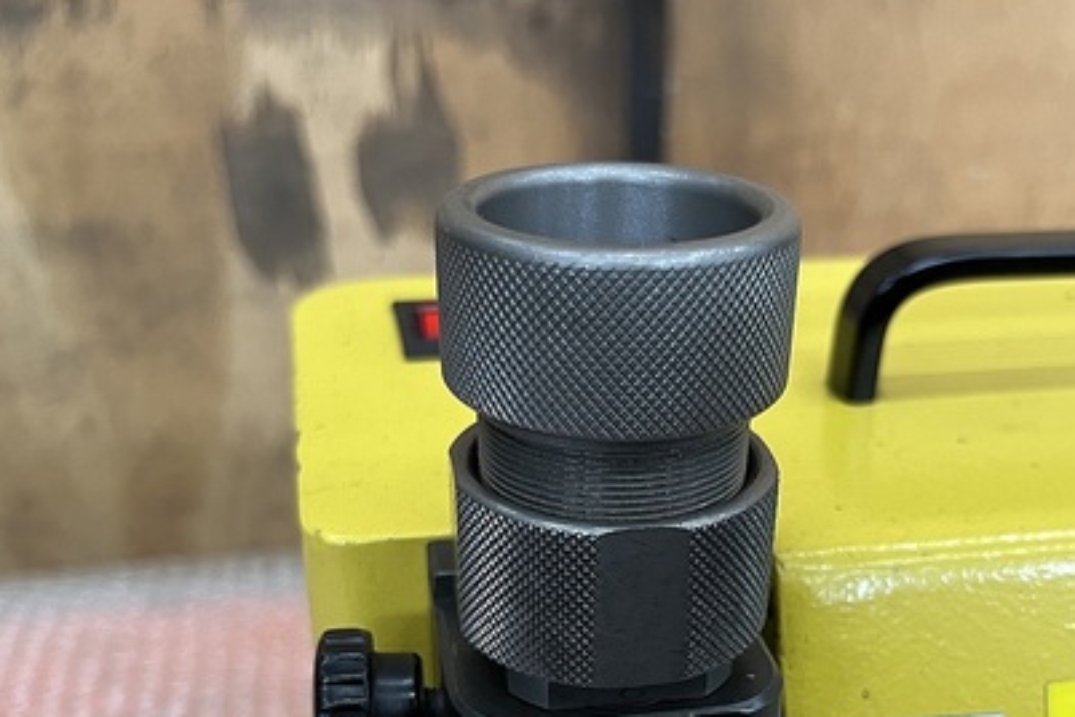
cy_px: 610
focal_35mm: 43
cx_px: 615
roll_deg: -0.9
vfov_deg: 30.2
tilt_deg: -31.9
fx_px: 1284
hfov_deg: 45.3
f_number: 1.6
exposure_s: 1/98
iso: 125
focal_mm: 5.1
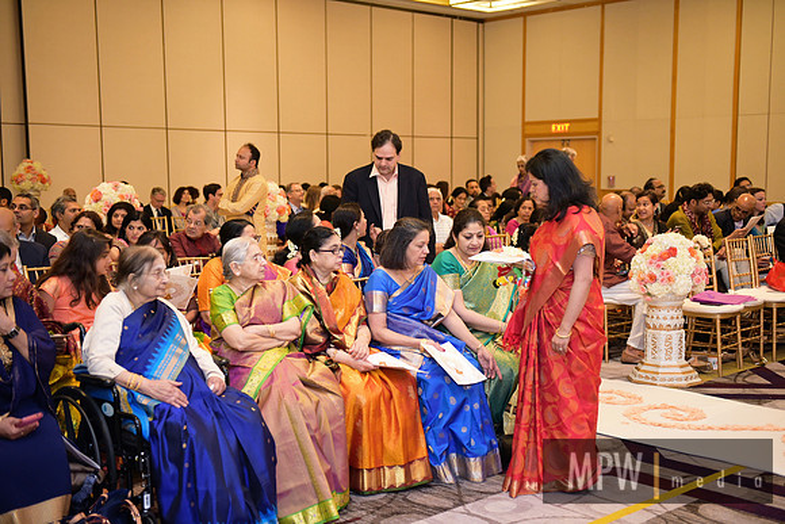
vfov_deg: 28.1
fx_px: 1047
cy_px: 262
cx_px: 392
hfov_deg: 41.1
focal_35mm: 48
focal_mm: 48
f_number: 2.8
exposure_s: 1/160
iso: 2000
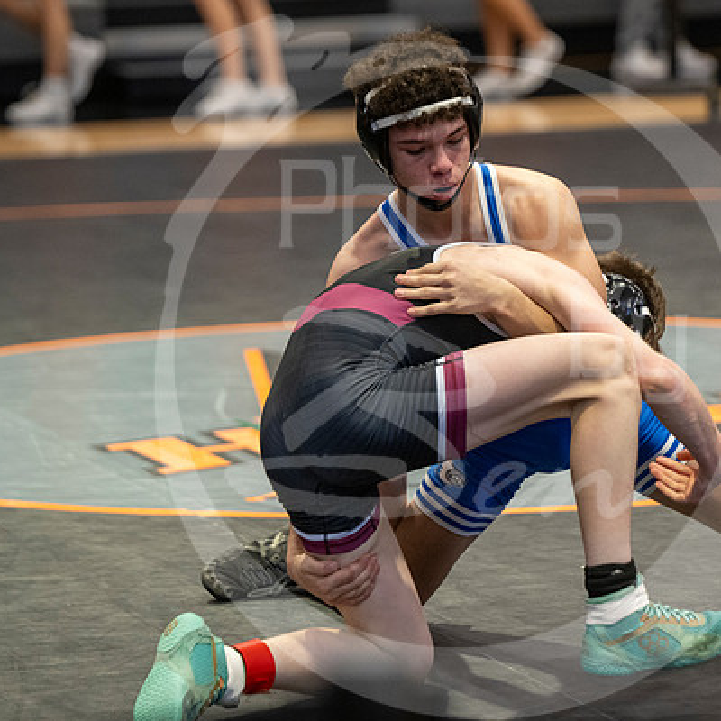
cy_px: 419
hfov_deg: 8.4
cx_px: 448
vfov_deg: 8.4
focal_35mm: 208
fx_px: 4901
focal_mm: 135
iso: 3200
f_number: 2.8
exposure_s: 1/1000
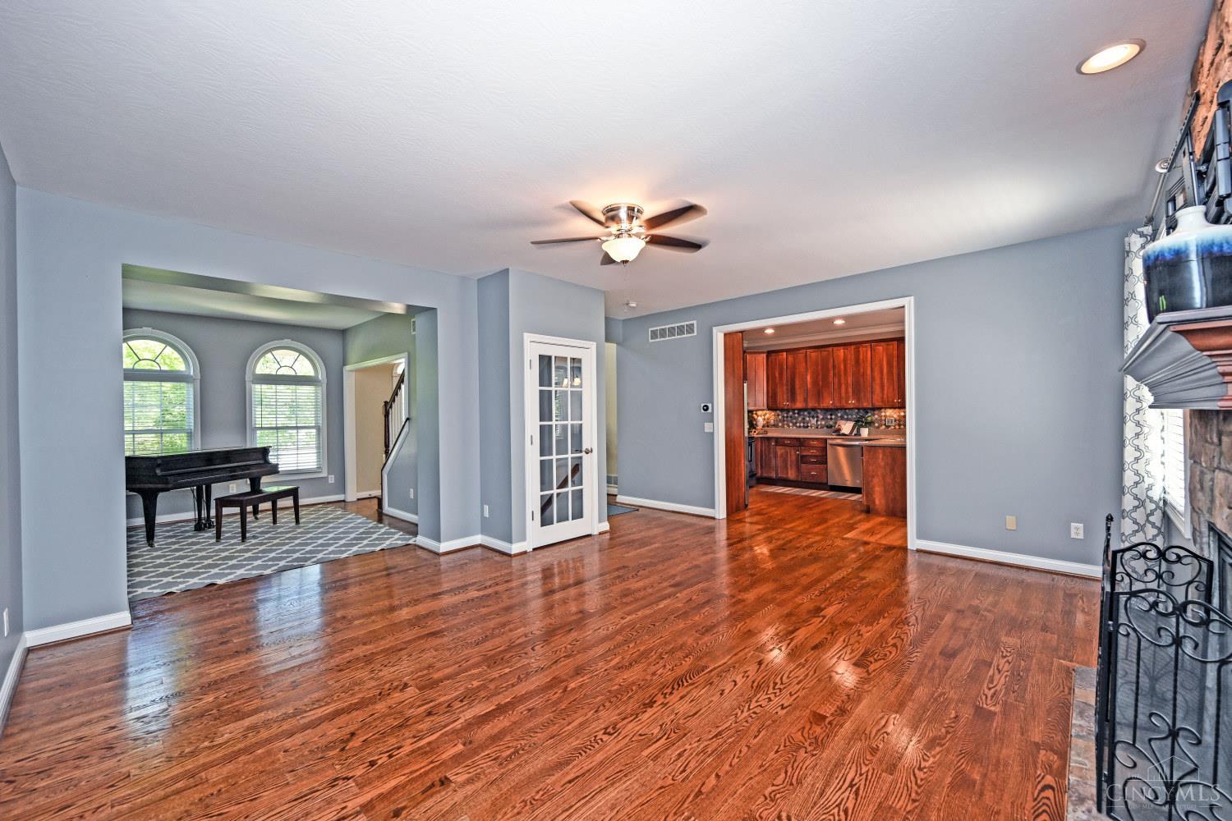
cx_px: 616
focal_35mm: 14
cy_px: 410
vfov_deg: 81.2
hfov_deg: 104.3
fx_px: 479
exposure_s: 1/60
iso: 320
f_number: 4
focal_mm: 14
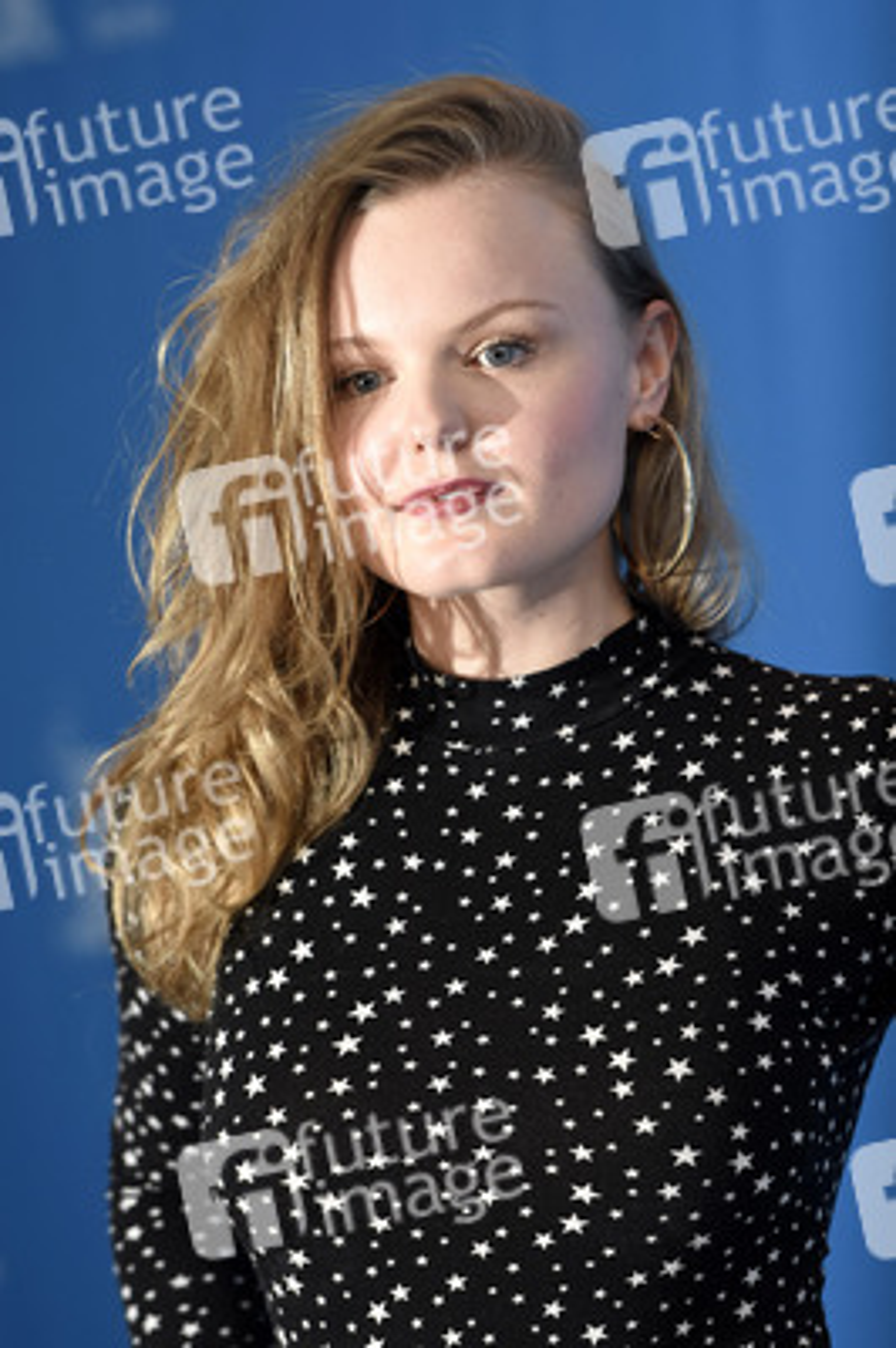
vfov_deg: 7.6
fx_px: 10097
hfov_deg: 5.1
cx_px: 448
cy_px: 674
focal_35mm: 270
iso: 640
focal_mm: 180
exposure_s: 1/320
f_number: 3.5
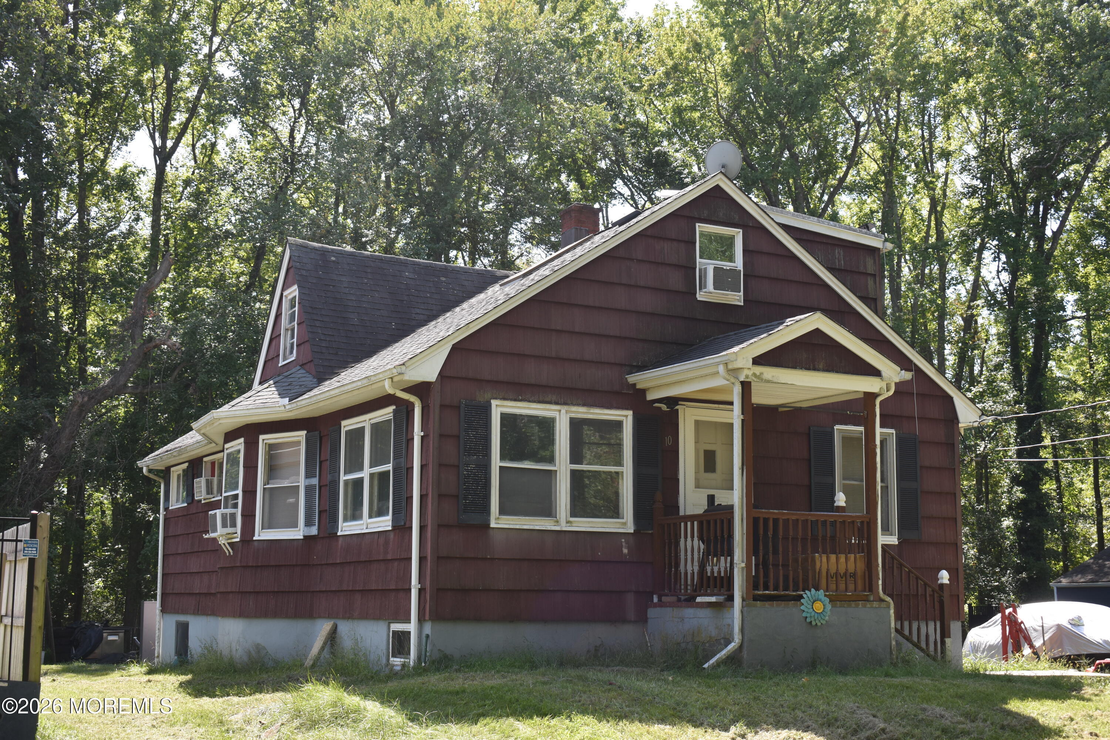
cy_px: 370
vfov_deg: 28.1
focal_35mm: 48
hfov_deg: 41.1
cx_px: 555
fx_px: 1480
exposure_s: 1/250
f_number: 5.6
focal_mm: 32
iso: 200
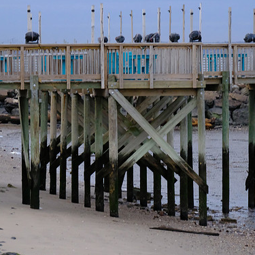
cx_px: 125
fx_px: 2442
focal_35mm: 293
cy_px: 119
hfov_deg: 6.0
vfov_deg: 6.0
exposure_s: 1/56
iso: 6400
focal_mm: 148.5
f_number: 20
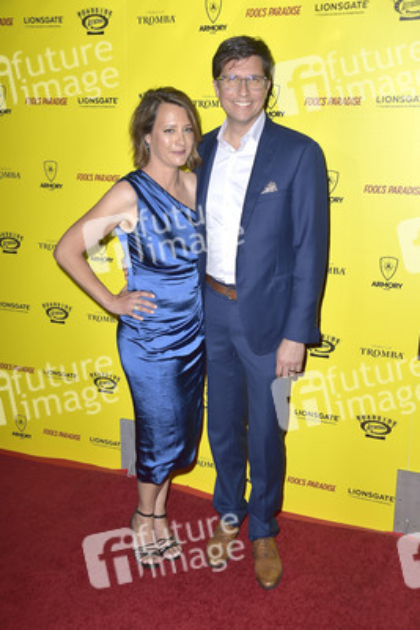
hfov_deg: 33.4
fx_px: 699
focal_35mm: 40
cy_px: 315
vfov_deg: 48.4
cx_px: 210
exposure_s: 1/250
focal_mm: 40
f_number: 6.3
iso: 250
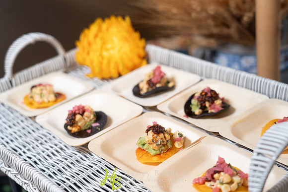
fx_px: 448
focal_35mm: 56
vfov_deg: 24.2
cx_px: 144
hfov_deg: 35.6
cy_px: 96
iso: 1250
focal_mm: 56
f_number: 4
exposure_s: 1/80
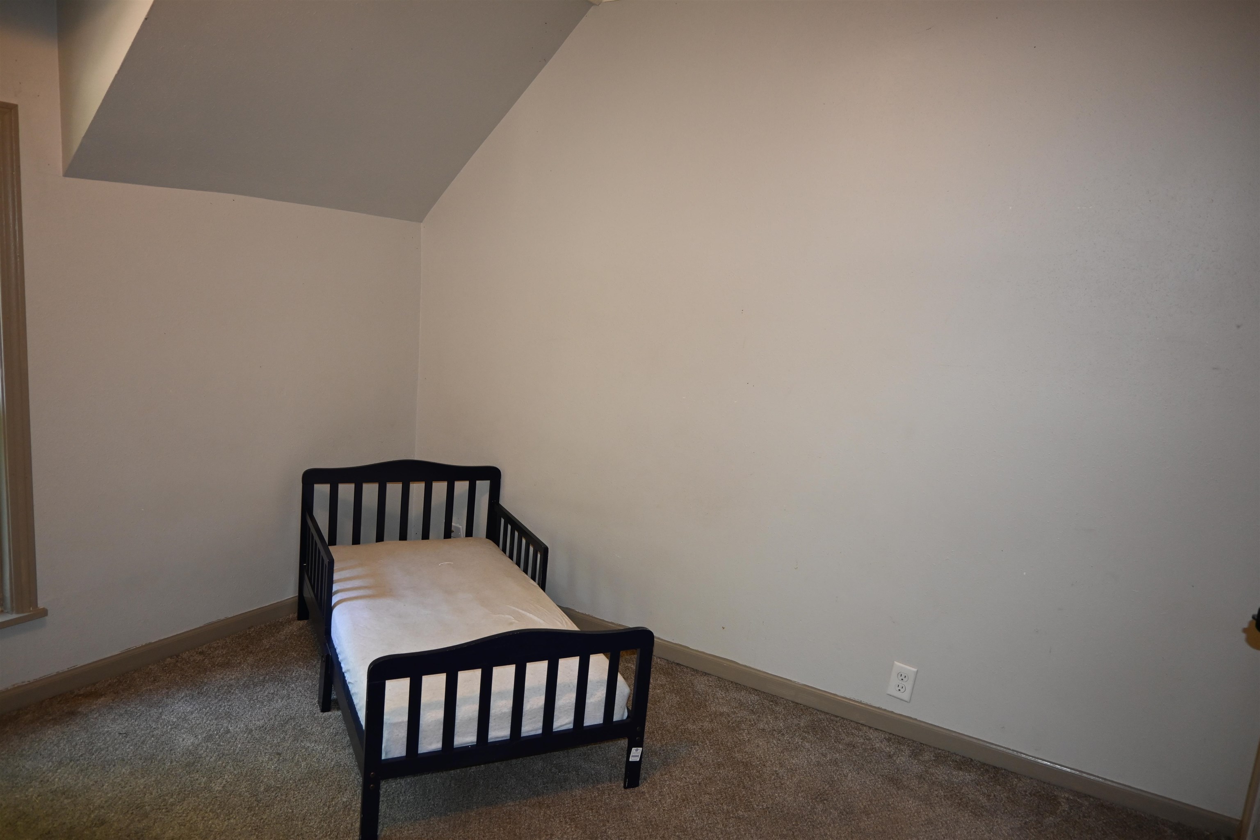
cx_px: 630
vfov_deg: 53.1
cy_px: 420
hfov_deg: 73.7
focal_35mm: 24
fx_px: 840
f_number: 3.5
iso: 500
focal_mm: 16
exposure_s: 1/60
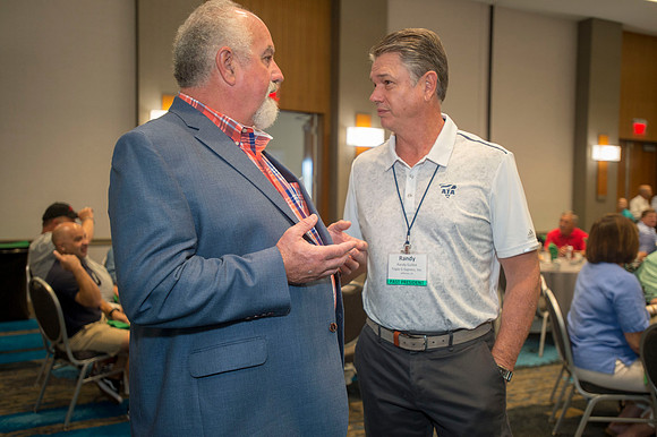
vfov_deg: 41.1
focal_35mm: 32
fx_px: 584
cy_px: 218
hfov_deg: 58.7
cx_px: 328
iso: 1600
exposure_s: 1/160
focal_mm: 32
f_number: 2.8
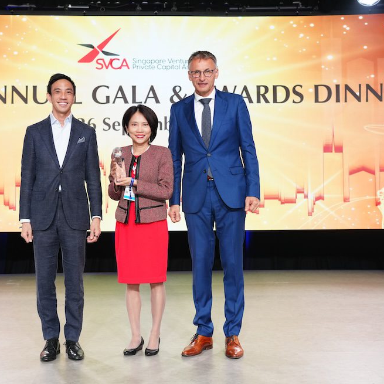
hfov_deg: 35.2
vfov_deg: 35.4
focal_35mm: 48
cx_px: 145
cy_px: 190
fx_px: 602
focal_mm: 37
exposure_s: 1/125
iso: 1000
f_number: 3.5
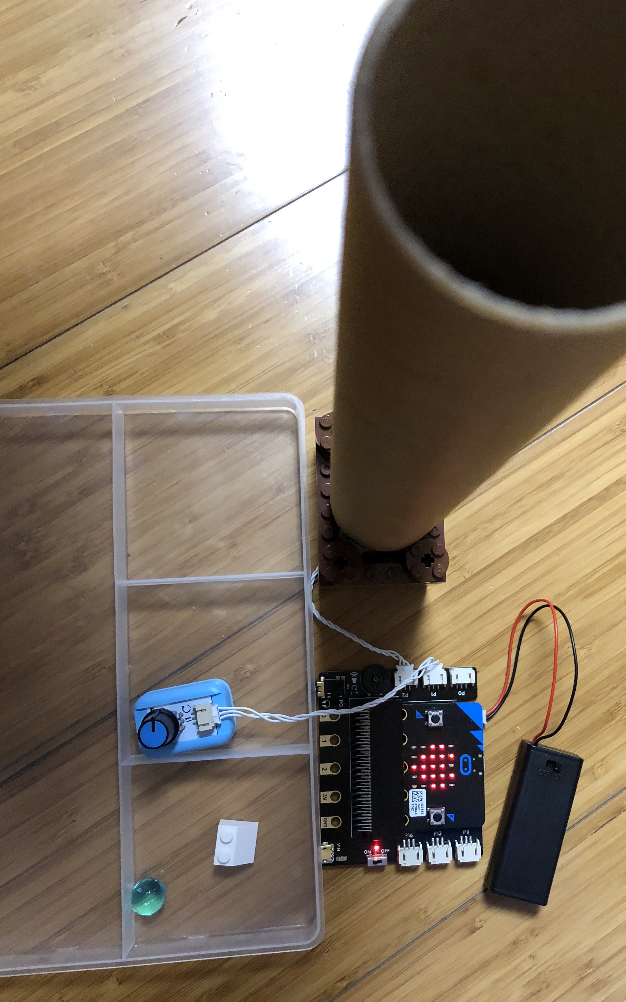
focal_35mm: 32
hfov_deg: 39.1
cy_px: 525
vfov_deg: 59.6
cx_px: 398
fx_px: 874
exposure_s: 1/15
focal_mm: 3.99
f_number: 1.8
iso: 100
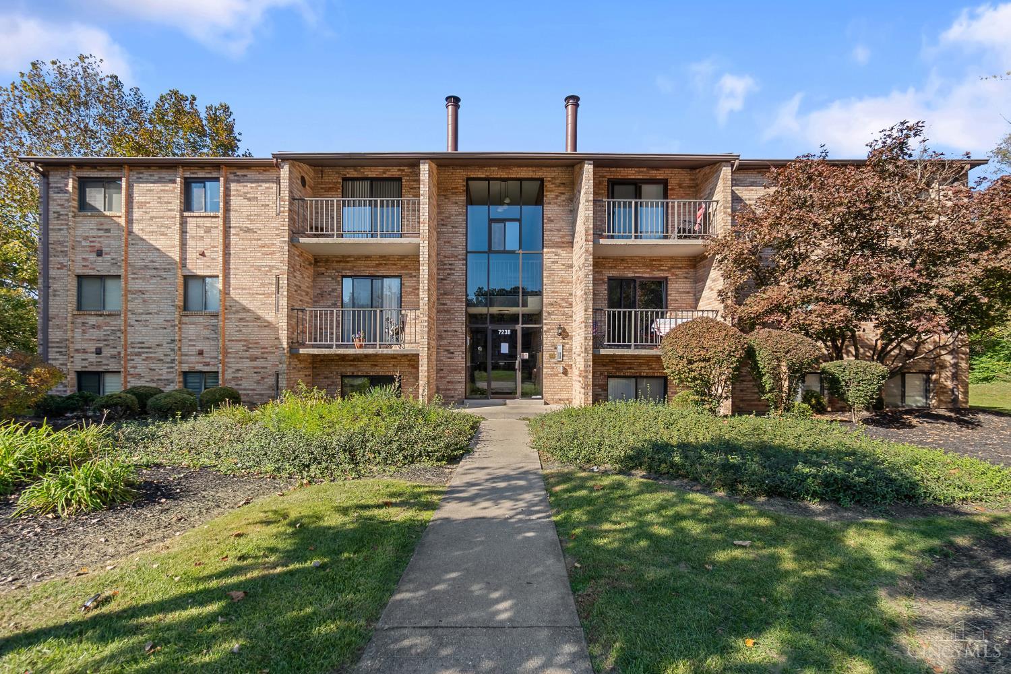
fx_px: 421
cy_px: 337
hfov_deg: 100.4
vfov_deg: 77.3
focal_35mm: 15
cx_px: 506
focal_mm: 10
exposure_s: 1/160
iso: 100
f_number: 8
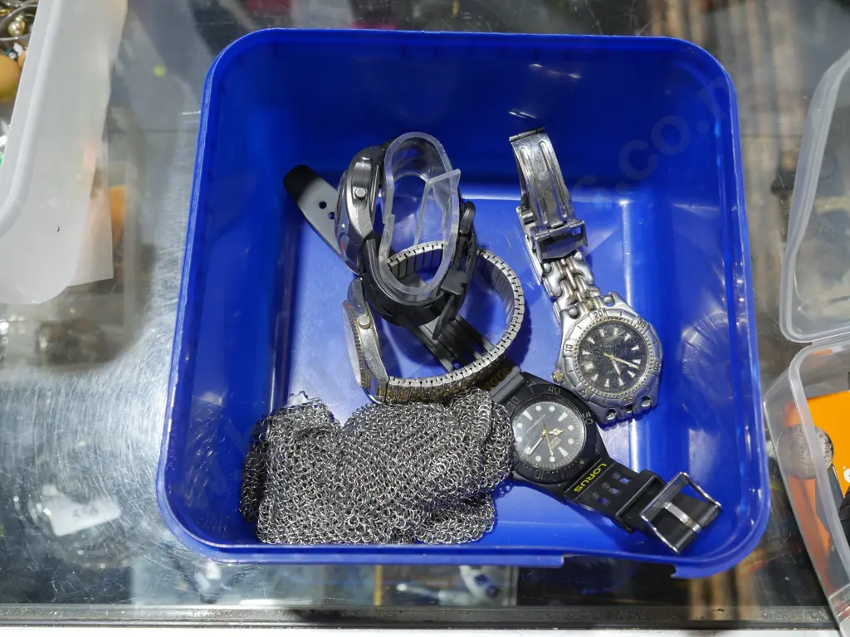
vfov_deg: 36.0
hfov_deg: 46.8
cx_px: 425
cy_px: 318
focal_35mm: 40
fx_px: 982
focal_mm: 20
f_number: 5
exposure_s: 1/60
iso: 500
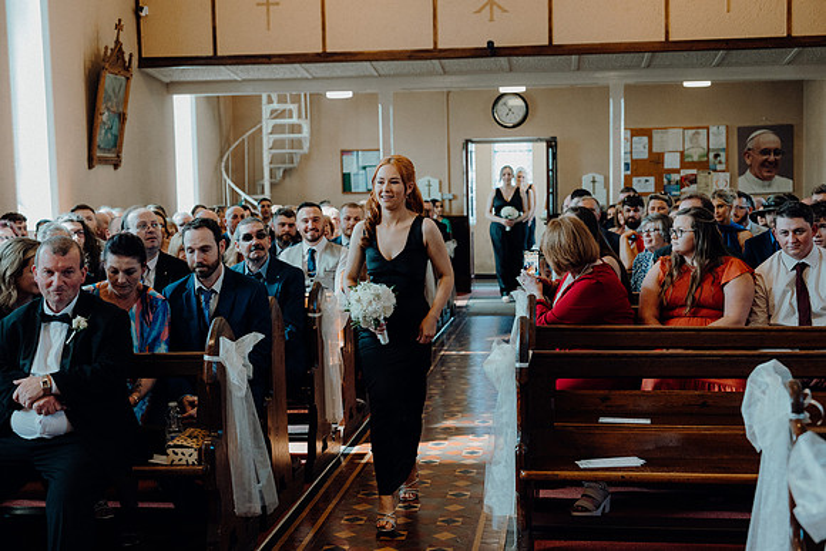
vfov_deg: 27.5
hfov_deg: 40.3
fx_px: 1125
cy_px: 276
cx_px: 413
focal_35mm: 49
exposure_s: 1/200
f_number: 3.5
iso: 2000
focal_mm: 49
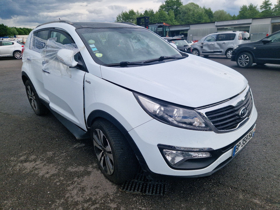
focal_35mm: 23
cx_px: 140
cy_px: 105
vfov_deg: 58.9
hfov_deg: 73.9
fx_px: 186
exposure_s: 1/2000
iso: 50
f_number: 1.8
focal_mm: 5.4
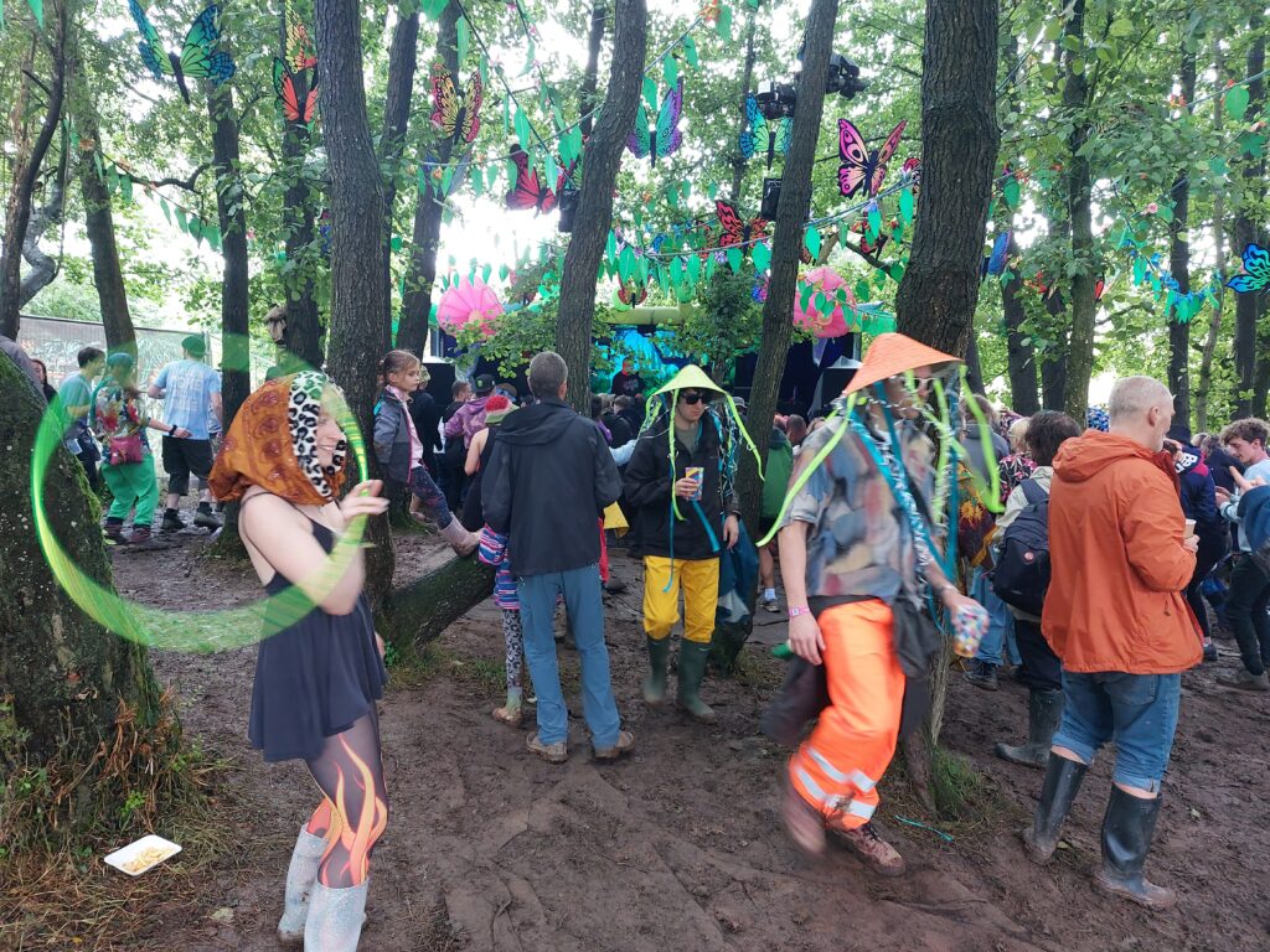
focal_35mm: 25
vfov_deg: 54.9
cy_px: 476
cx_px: 635
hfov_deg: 69.4
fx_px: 917
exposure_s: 1/50
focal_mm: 5.23
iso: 200
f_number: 1.8
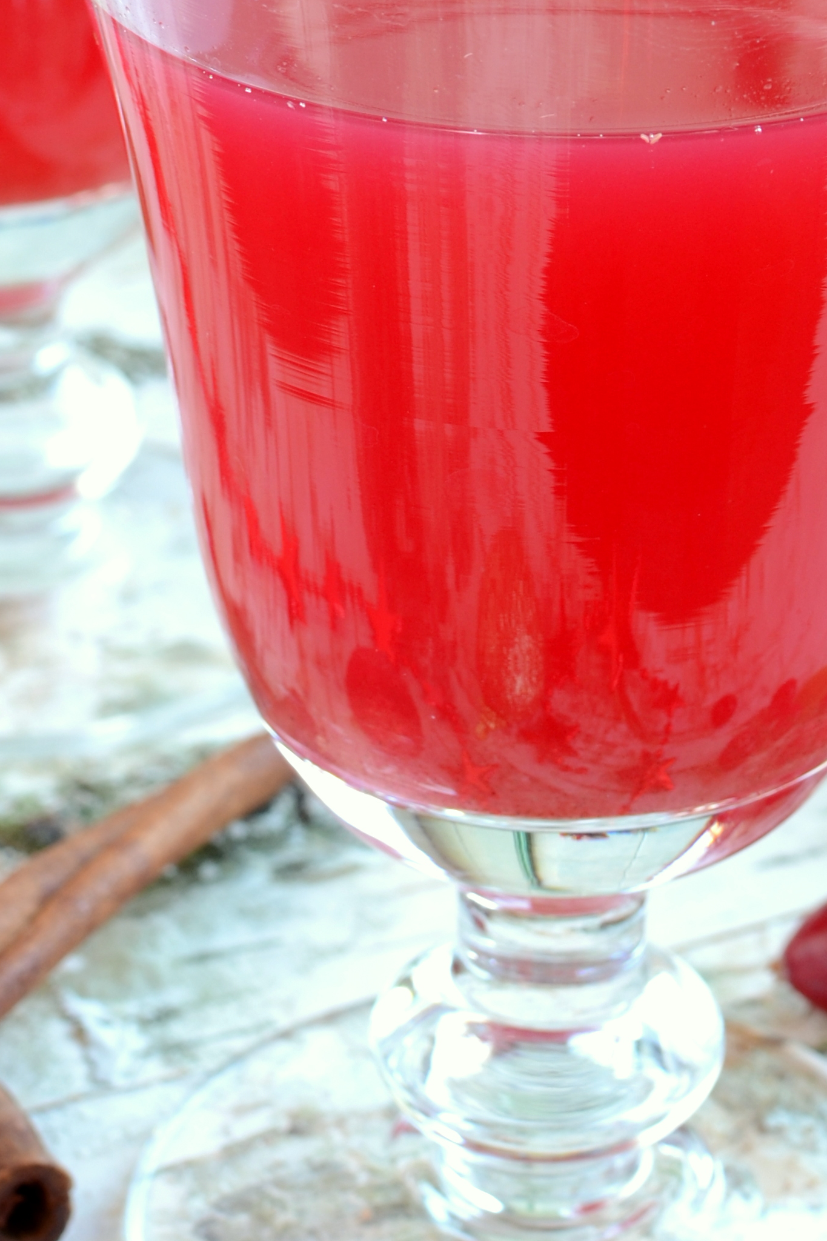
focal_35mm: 118
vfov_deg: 17.2
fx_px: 4071
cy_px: 294
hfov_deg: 11.6
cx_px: 599
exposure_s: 1/2
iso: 100
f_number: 8
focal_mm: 35
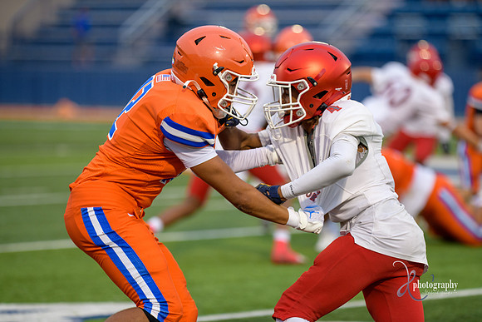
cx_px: 241
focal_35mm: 195
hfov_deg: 10.5
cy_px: 161
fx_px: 2611
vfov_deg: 7.0
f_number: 2.8
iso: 800
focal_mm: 195
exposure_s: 1/500
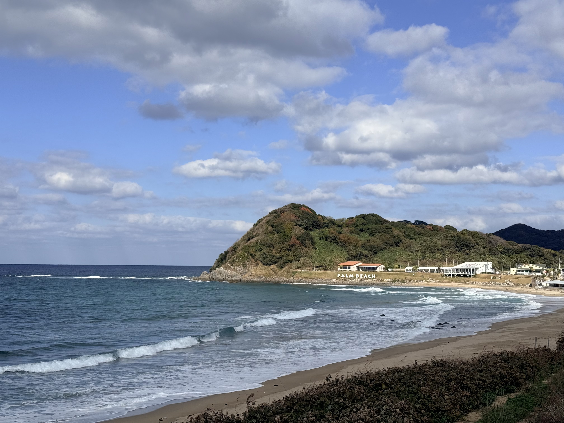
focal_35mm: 48
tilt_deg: +4.1
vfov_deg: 30.3
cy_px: 212
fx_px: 782
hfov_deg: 39.7
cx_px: 282
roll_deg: -0.5
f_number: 1.78
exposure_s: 1/7874
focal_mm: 6.76
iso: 64
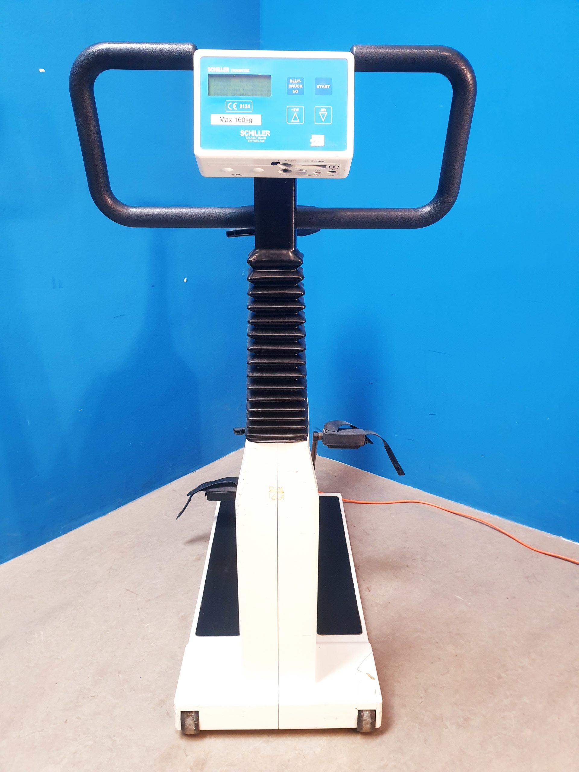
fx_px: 580
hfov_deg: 53.1
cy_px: 386
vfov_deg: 67.3
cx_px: 290
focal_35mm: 26
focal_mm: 4.3
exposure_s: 1/33
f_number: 2.4
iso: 320
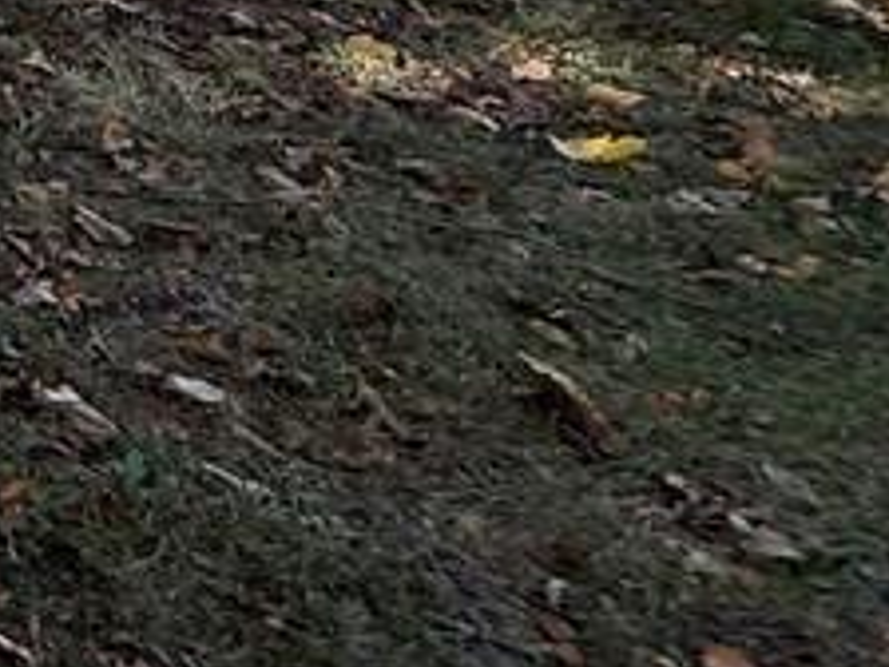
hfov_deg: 17.7
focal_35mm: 64
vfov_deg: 17.9
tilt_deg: -7.5
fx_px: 1644
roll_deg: +0.0
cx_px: -1000
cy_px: -560
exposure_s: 1/510
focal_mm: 2.22
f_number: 2.2
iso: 64
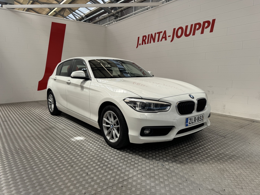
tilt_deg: -7.6
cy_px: 98
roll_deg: +0.5
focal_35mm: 24
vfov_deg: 56.8
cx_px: 130
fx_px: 180
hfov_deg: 71.6
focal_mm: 6.76
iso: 80
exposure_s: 1/2959
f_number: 1.78
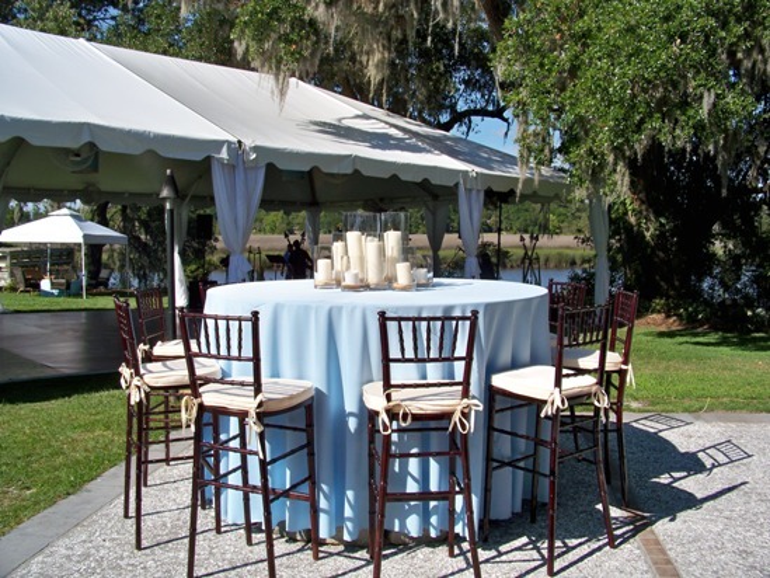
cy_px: 289
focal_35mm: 33
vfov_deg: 43.0
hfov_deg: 55.3
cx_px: 385
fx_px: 734
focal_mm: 5.85
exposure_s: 1/800
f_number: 4
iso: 80
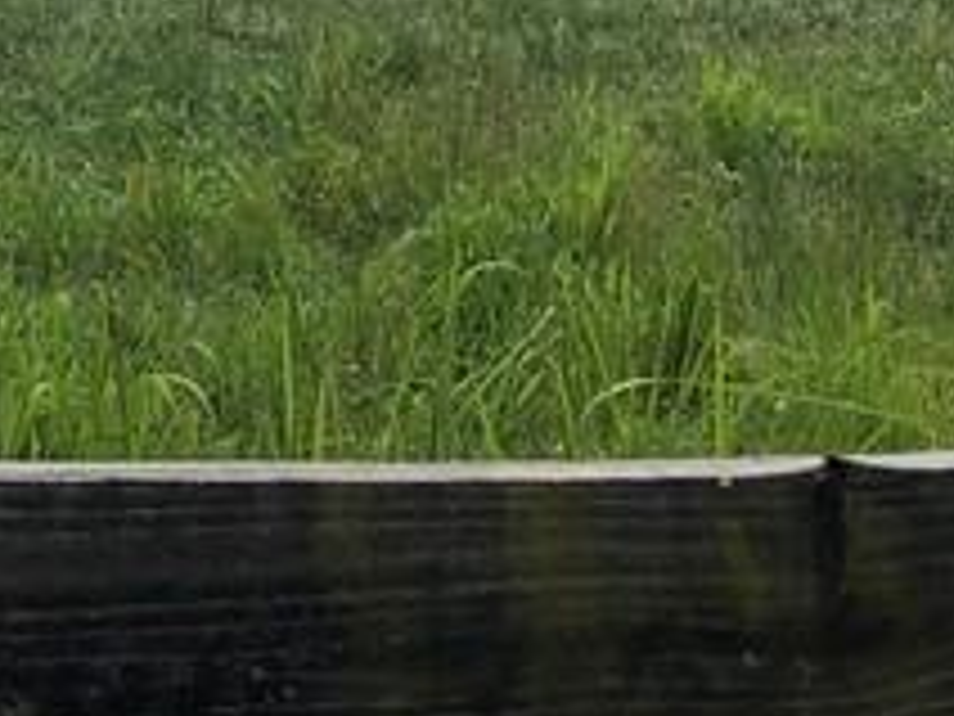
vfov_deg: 10.7
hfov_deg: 14.2
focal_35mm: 135
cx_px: -162
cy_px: -306
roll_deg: +0.7
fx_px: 3721
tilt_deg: -0.3
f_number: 1.8
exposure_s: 1/3003
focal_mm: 3.99
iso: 20
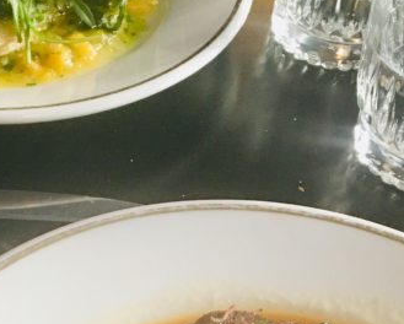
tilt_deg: -48.1
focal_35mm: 88
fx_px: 1053
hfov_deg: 21.6
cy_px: 329
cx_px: 140
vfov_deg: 17.1
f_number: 2.2
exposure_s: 1/33
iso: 160
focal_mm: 4.15
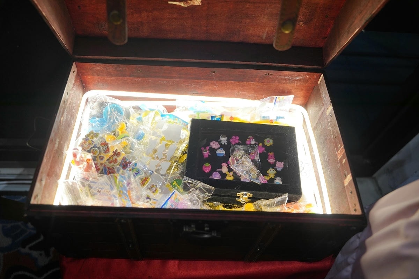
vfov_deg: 46.4
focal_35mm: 28
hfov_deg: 65.5
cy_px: 140
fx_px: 326
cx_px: 210
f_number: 4
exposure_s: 1/160
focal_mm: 28
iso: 500
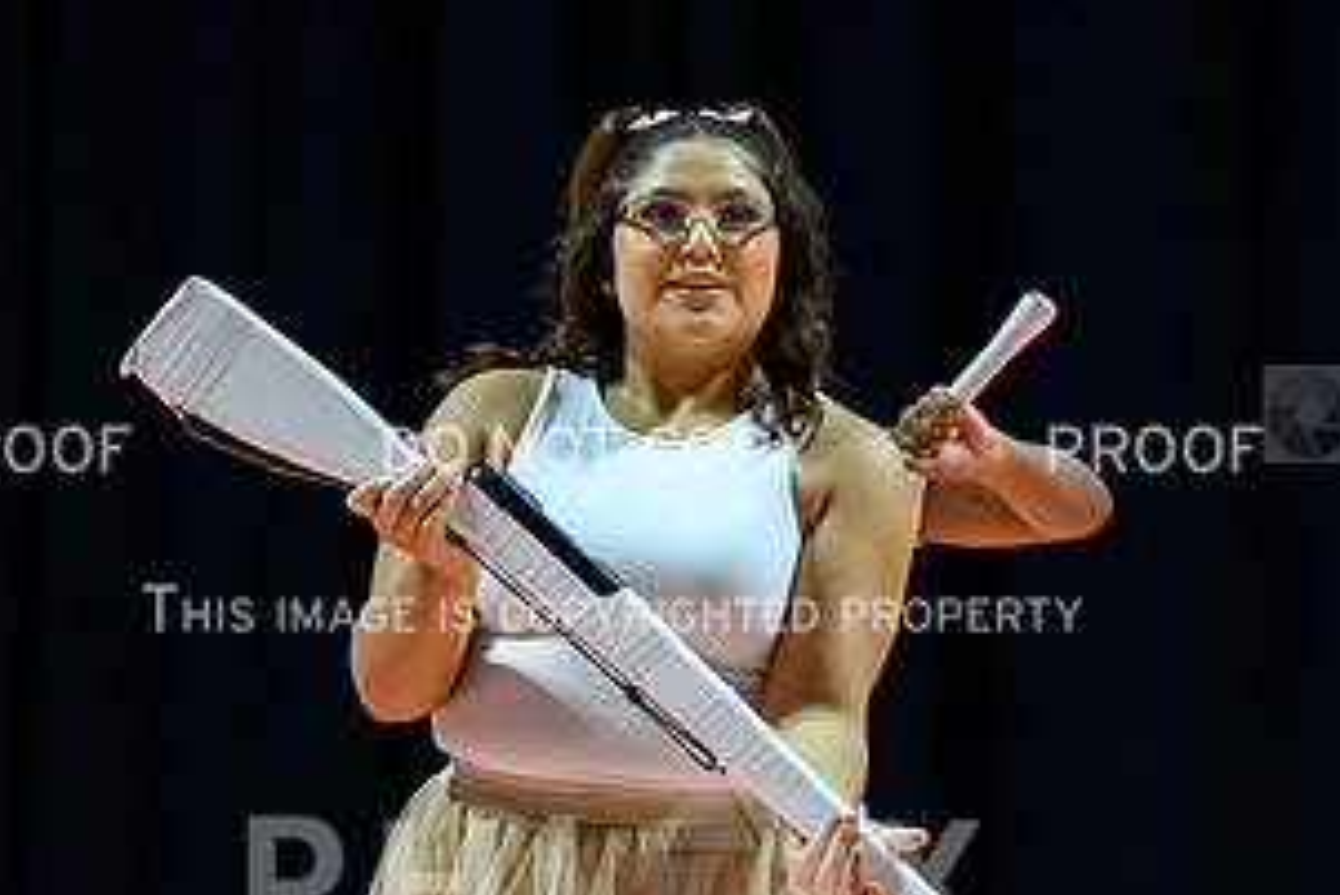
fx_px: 8937
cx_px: 732
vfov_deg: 5.7
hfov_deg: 8.6
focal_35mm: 240
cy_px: 844
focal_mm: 82
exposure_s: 1/1000
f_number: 2.8
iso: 4000
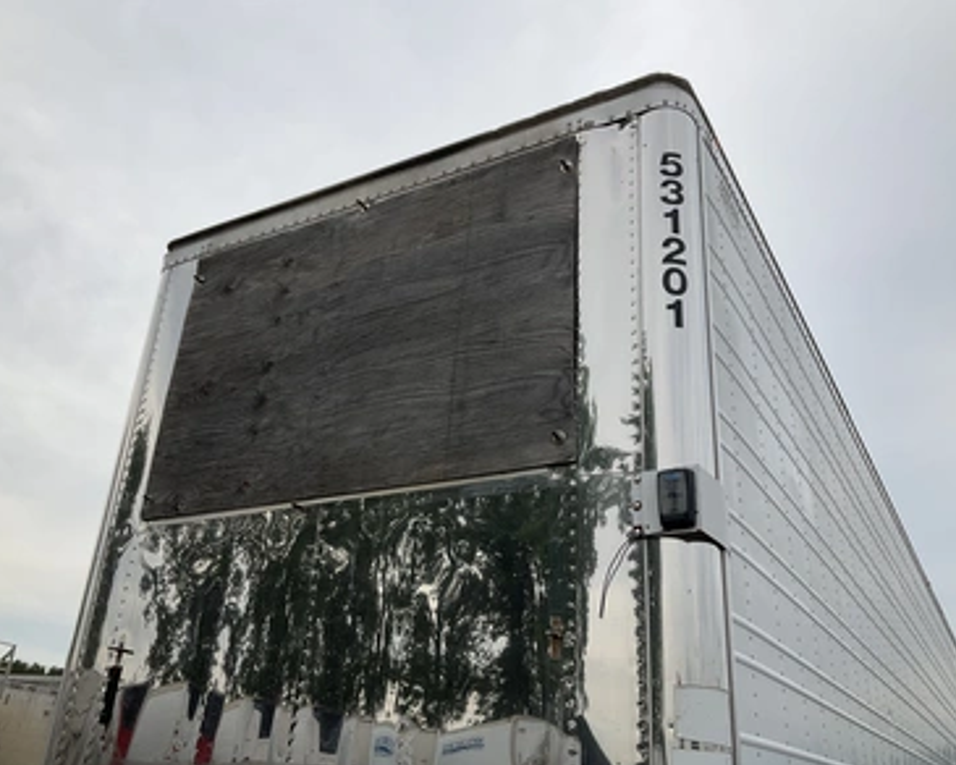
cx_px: 474
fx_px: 877
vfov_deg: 47.1
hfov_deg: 57.2
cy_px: 390
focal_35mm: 31
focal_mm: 3
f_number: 1.8
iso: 25
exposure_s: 1/2538
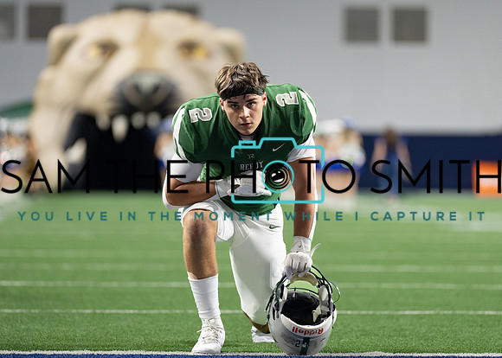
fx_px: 4115
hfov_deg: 7.0
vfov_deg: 5.0
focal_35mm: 289
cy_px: 205
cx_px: 272
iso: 2000
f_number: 2.8
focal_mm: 200
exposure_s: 1/400
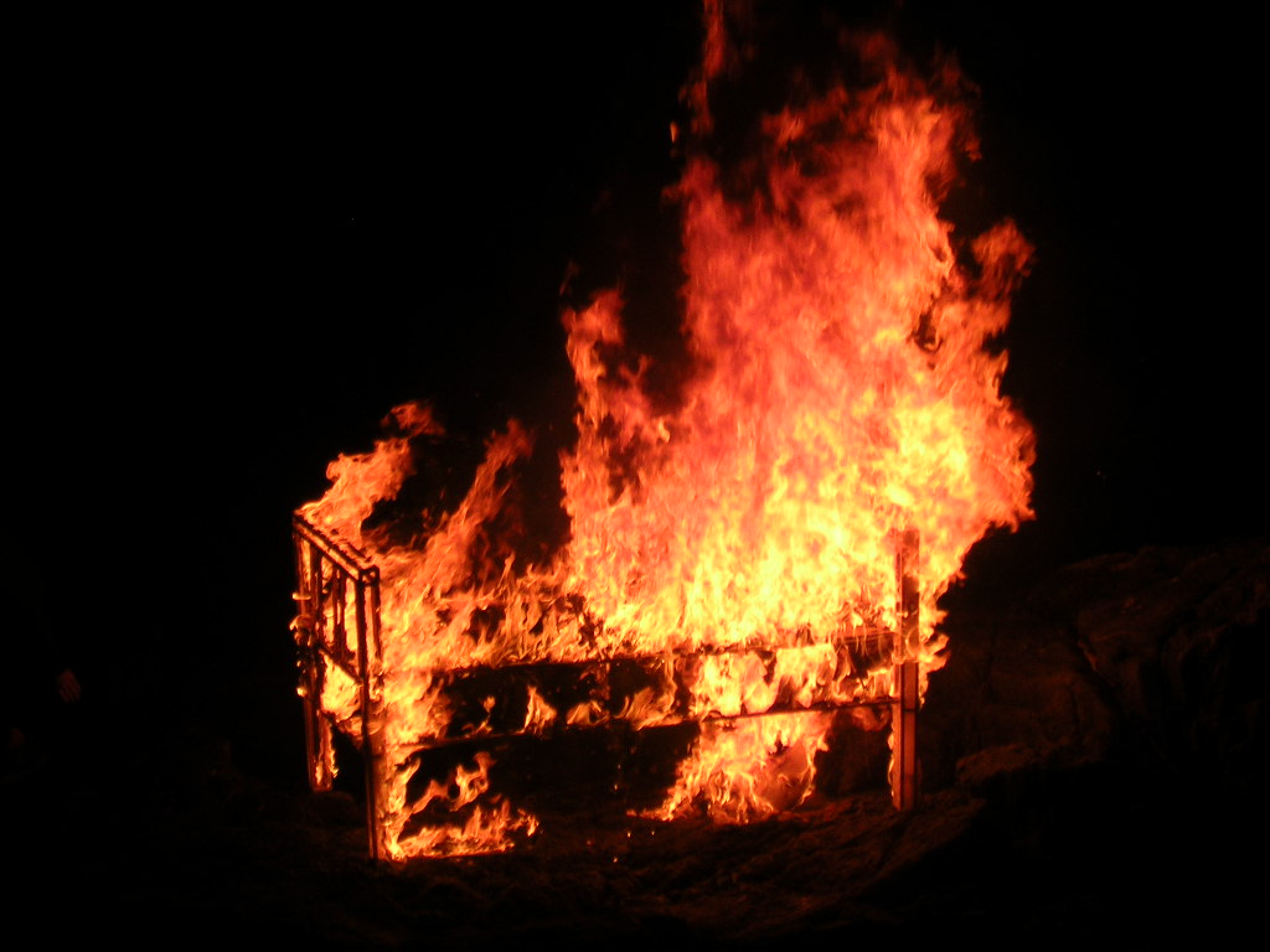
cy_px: 476
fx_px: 4219
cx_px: 635
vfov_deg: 12.9
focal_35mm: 115
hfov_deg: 17.1
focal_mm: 17.4
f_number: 4.9
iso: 50
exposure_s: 1/221
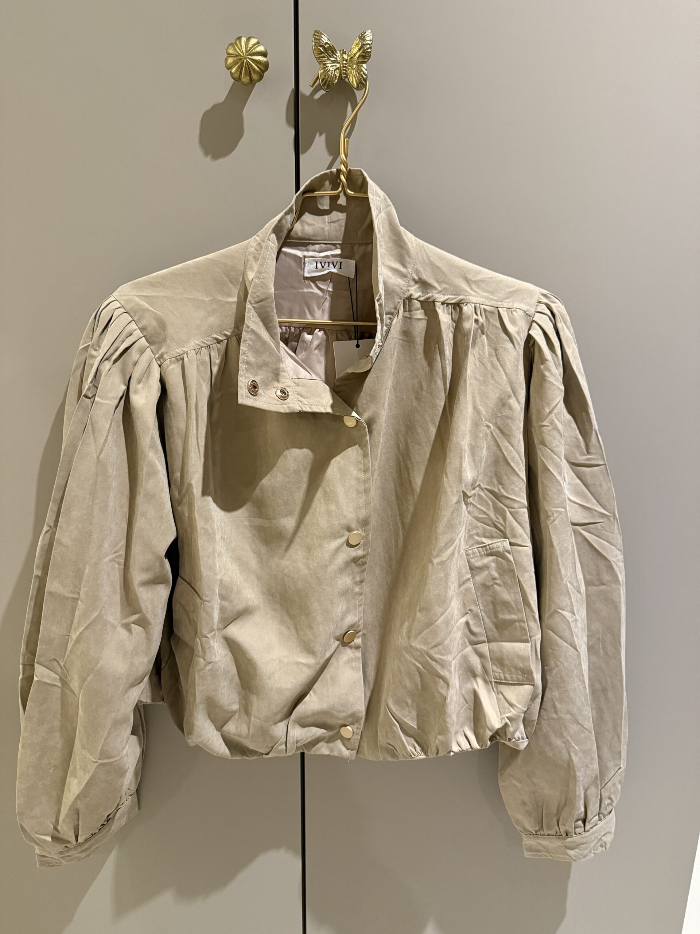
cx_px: 350
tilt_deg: -14.3
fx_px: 647
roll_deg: -1.4
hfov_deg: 56.8
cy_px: 467
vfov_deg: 71.6
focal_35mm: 24
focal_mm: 6.76
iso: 640
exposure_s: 1/50
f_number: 1.78
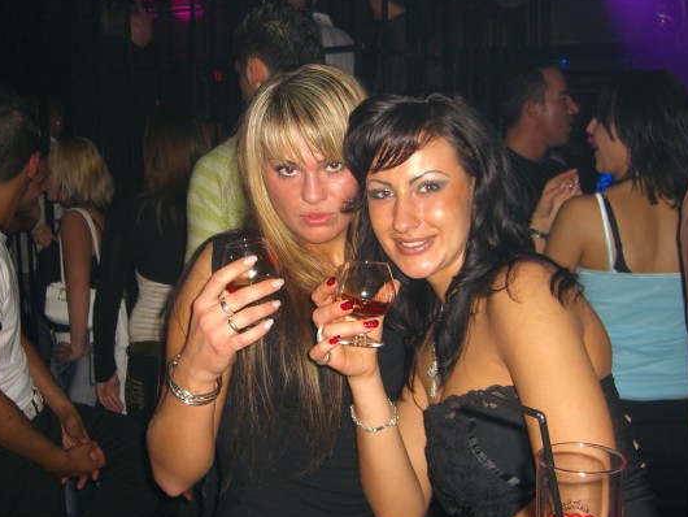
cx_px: 315
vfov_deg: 33.6
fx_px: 855
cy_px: 262
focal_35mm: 43
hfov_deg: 43.8
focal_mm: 7.9
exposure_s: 1/60
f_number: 2.8
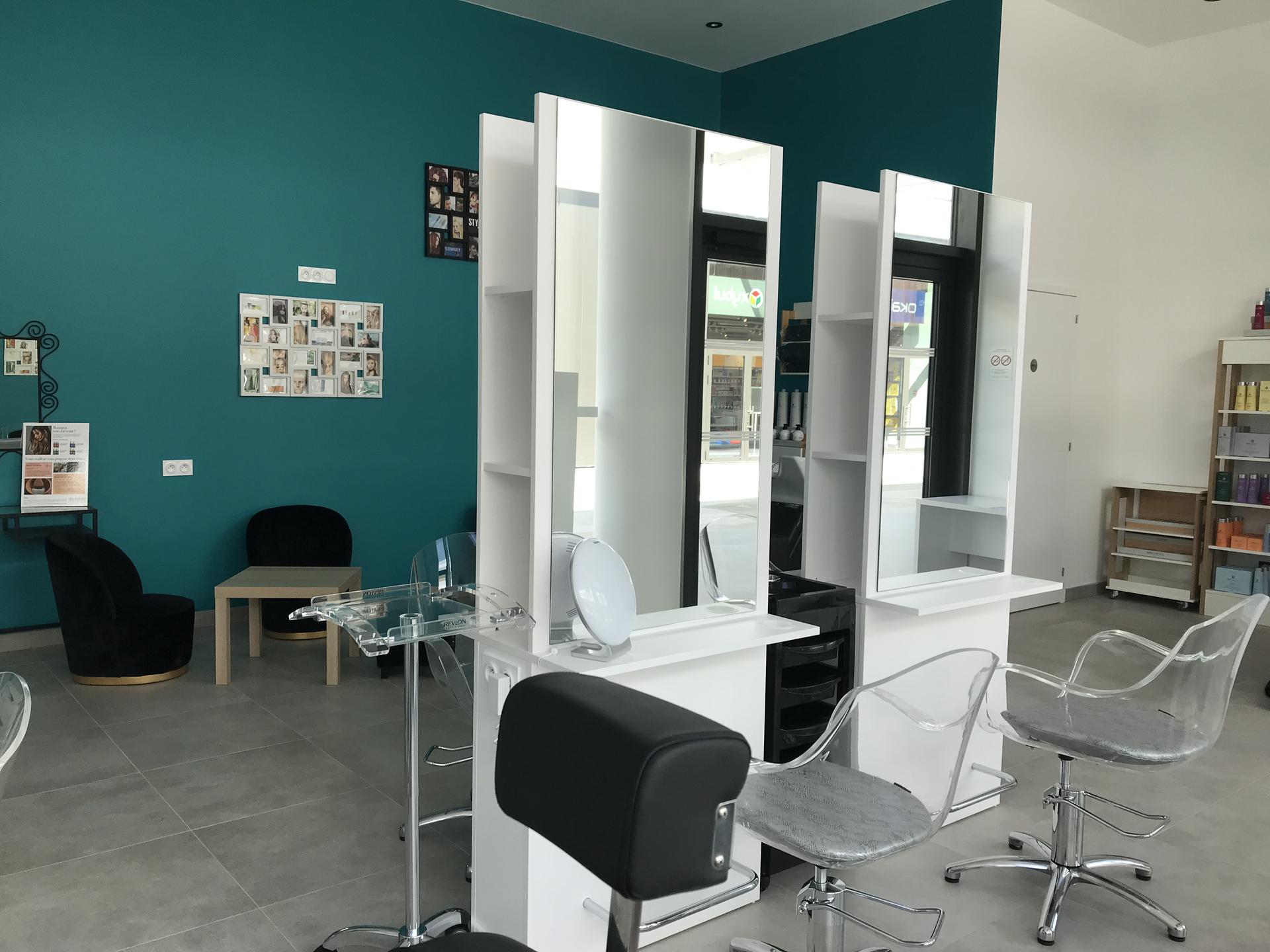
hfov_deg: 63.4
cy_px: 476
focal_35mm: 28
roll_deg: -0.1
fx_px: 1027
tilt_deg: -6.0
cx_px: 635
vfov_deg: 49.7
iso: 20
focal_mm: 3.99
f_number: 1.8
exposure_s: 1/209
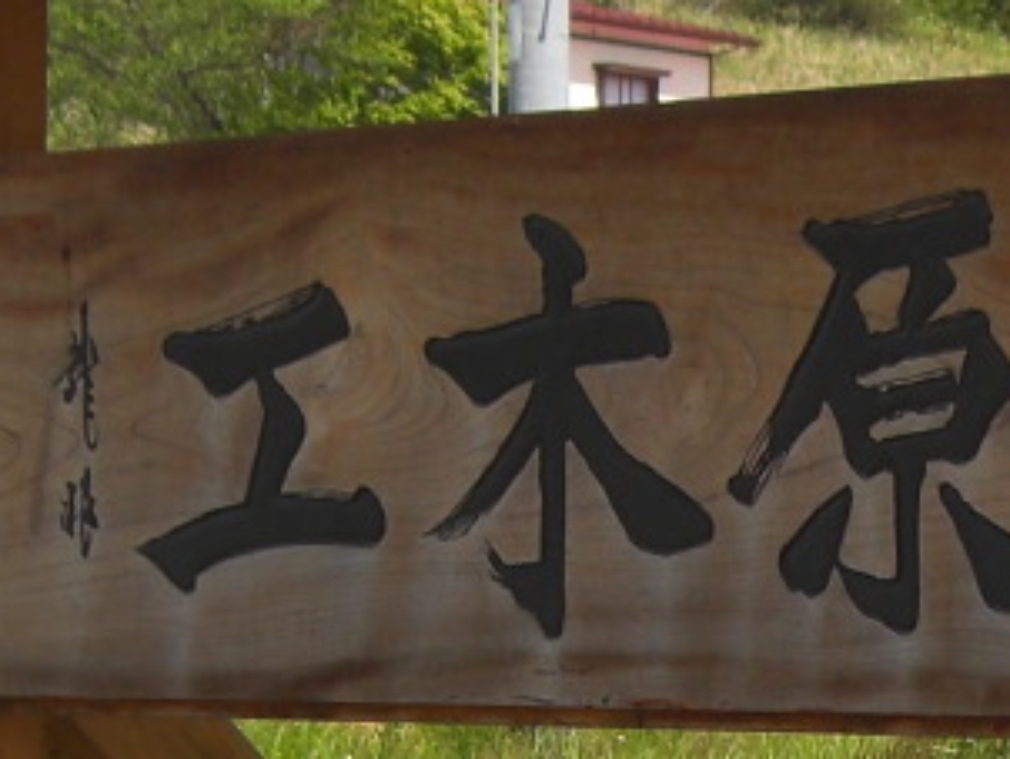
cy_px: 823
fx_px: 5869
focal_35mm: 201
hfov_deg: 9.8
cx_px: 896
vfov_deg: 7.4
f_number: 4
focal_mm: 7.9
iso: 80
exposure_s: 1/500
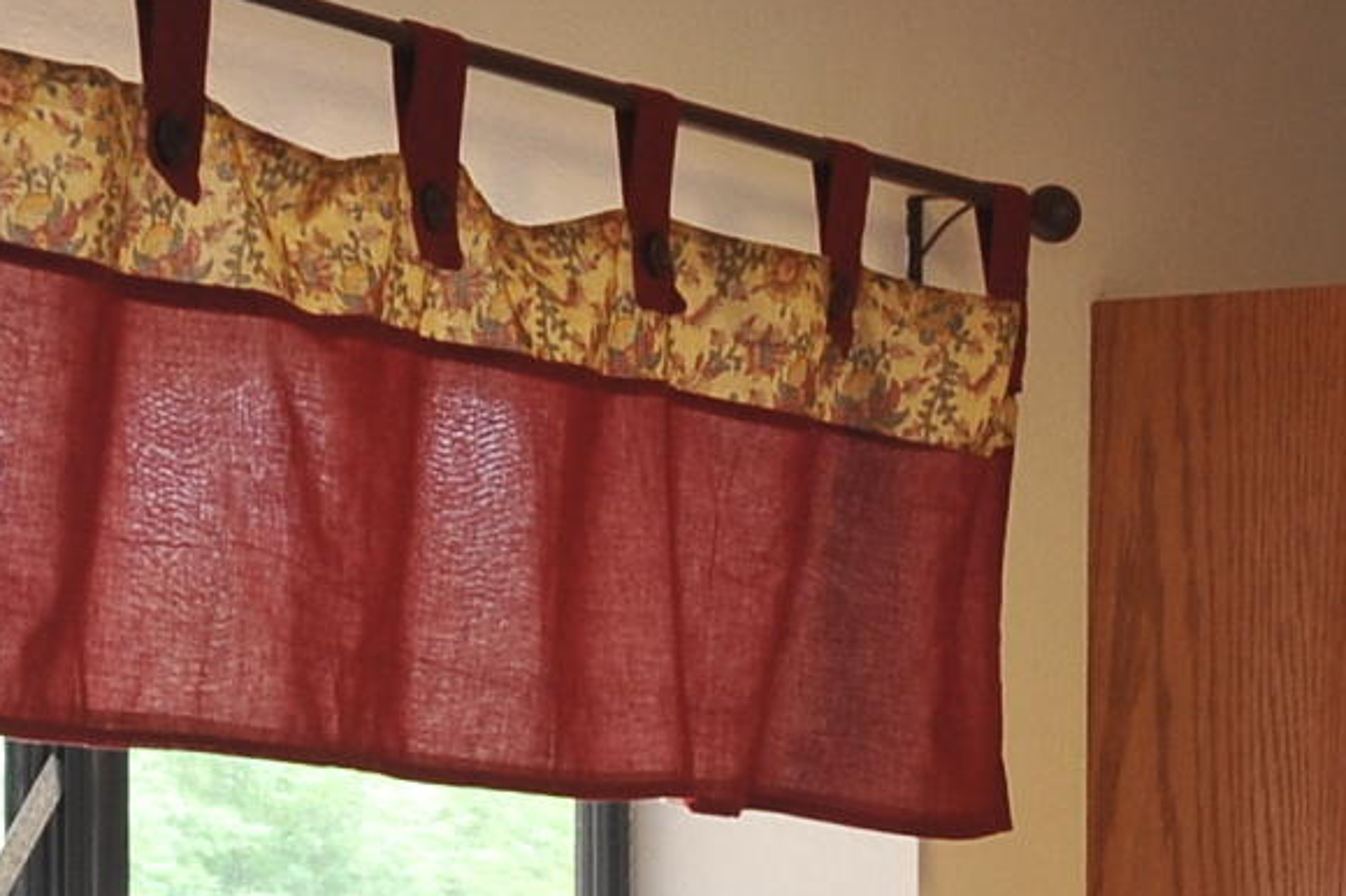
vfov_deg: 7.3
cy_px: 1695
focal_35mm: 181
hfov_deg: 11.2
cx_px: 1541
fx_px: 6763
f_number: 6.3
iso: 640
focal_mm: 35
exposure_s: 1/30
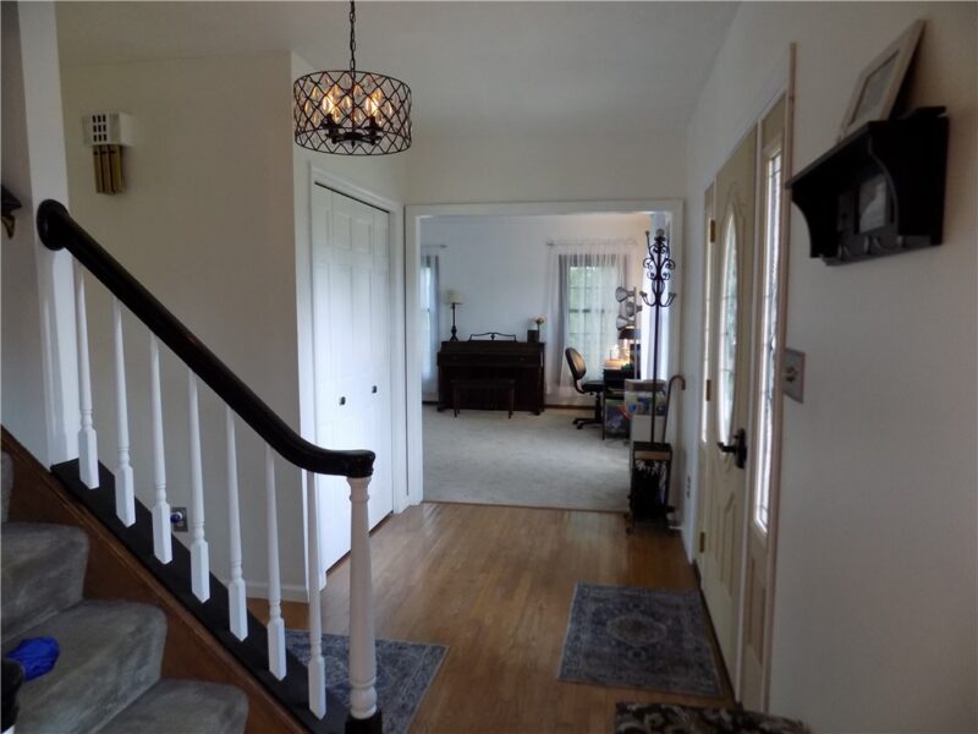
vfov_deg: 58.9
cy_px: 367
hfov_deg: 73.9
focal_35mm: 23
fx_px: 650
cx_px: 489
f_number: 3.1
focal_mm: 4
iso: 180
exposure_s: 1/30
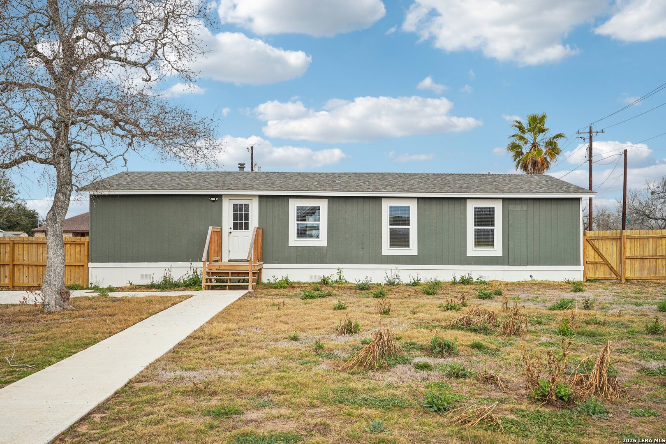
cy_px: 222
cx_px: 333
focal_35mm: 31
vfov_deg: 42.3
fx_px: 573
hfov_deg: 60.3
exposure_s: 1/320
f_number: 8
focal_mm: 31
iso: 100
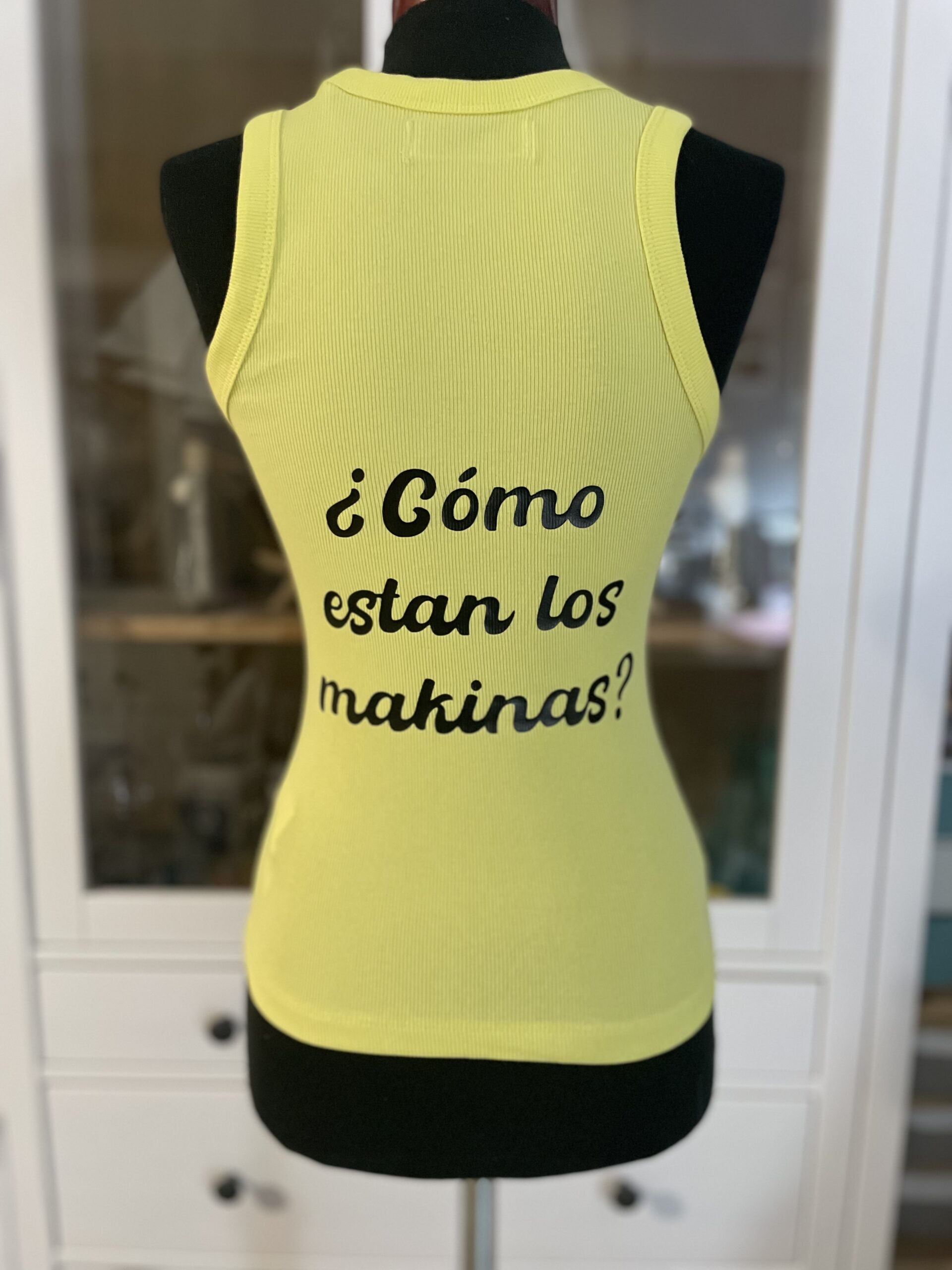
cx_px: 476
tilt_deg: -10.4
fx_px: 953
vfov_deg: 67.3
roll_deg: -0.2
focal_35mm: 26
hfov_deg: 53.1
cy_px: 635
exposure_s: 1/52
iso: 500
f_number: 1.6
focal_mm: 4.2
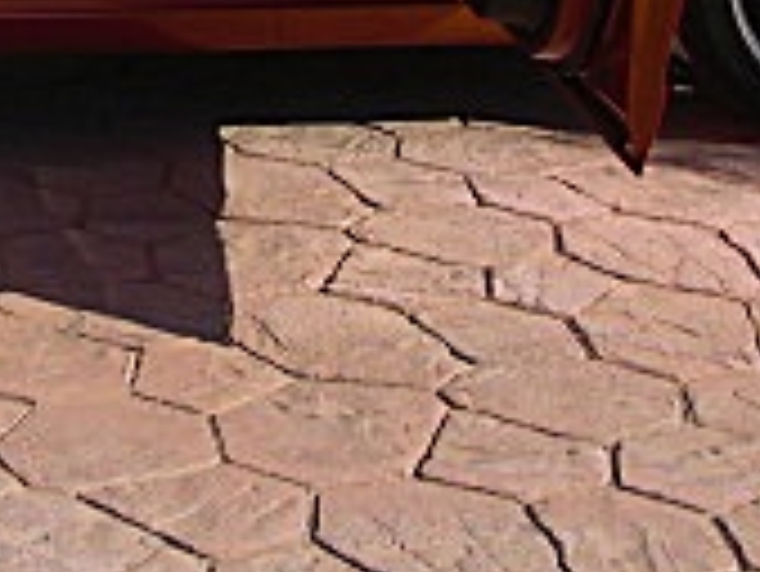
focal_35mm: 136
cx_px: -166
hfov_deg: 14.0
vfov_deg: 10.5
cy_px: -306
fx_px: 2988
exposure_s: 1/640
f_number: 2.8
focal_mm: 6.3
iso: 50
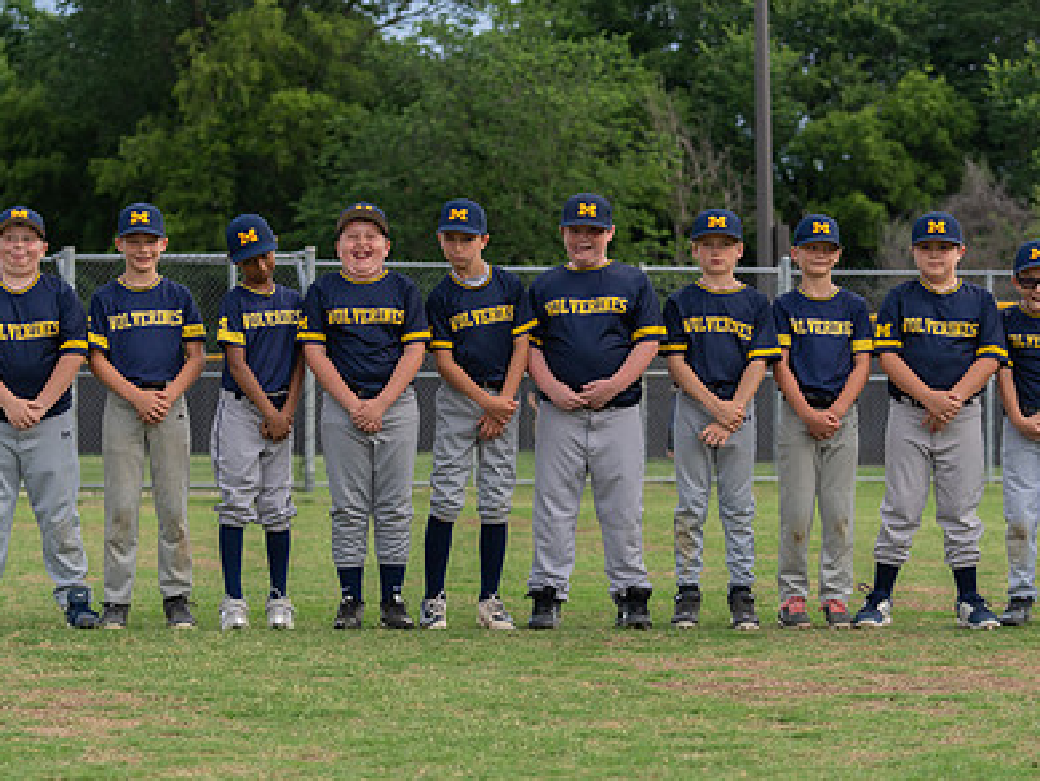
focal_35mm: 115
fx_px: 3456
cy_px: 403
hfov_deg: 17.1
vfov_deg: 12.9
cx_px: 548
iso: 200
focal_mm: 70
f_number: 3.2
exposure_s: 1/320
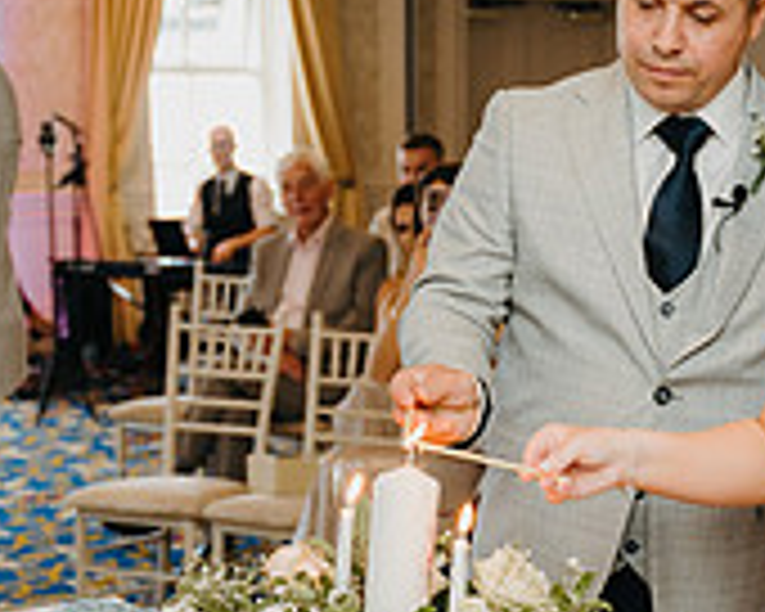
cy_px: 511
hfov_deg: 20.9
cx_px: 518
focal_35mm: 91
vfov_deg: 16.7
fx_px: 2060
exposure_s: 1/160
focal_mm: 28
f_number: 2.8
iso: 800
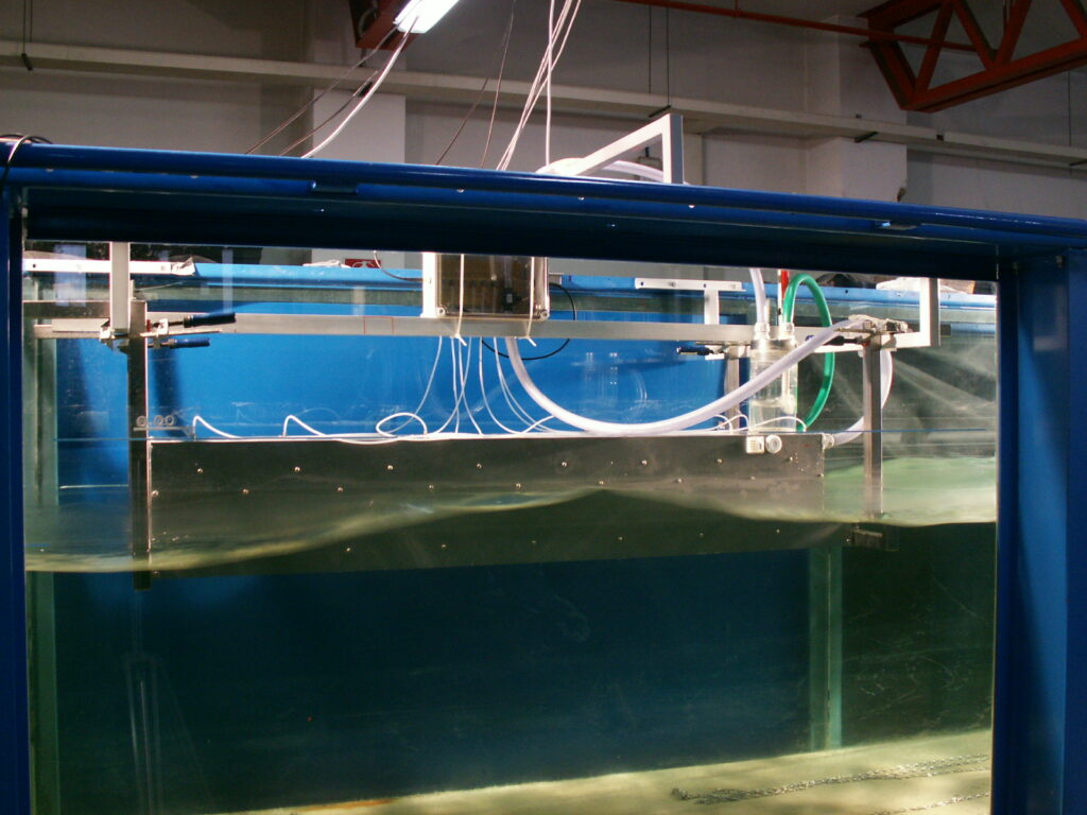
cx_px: 544
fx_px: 1099
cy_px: 408
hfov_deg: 52.6
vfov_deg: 40.7
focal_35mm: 35
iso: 100
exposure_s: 1/15
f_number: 2.8
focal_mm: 5.86
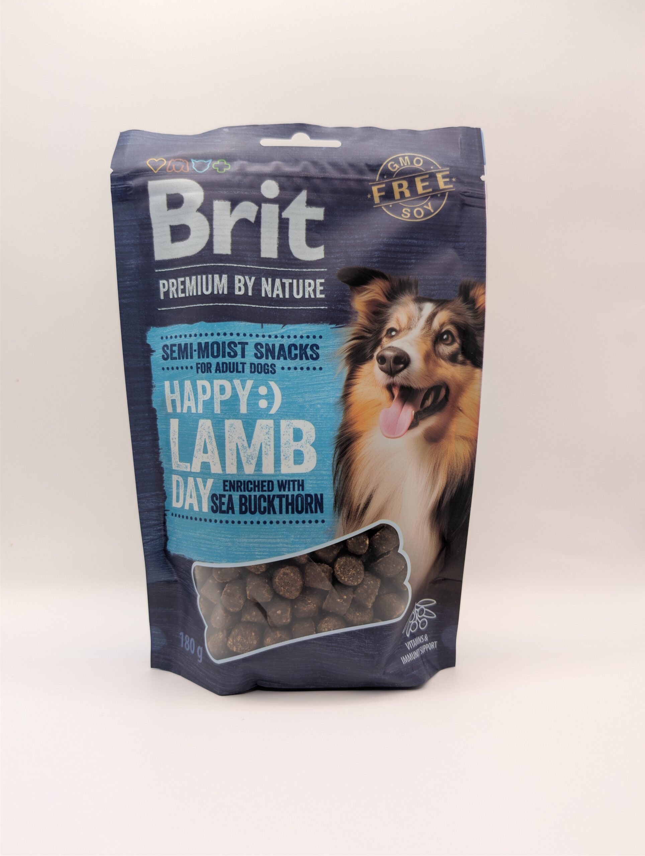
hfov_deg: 56.9
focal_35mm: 24
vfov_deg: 71.5
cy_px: 428
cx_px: 322
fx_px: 595
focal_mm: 6.9
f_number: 1.68
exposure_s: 1/55.9
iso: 19
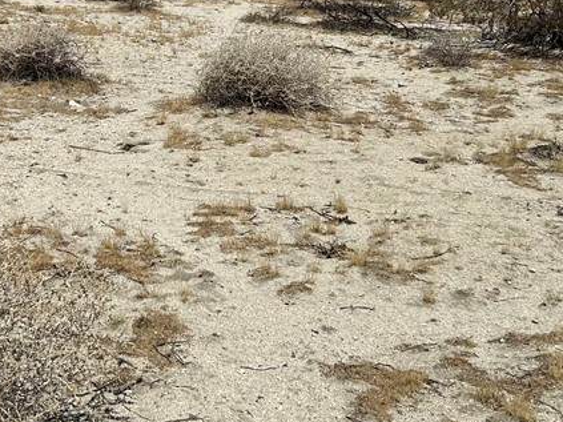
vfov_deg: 23.1
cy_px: 122
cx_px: 140
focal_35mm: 63
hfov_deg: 30.2
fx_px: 1024
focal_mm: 5.7
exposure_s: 1/10309
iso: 50
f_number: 1.5
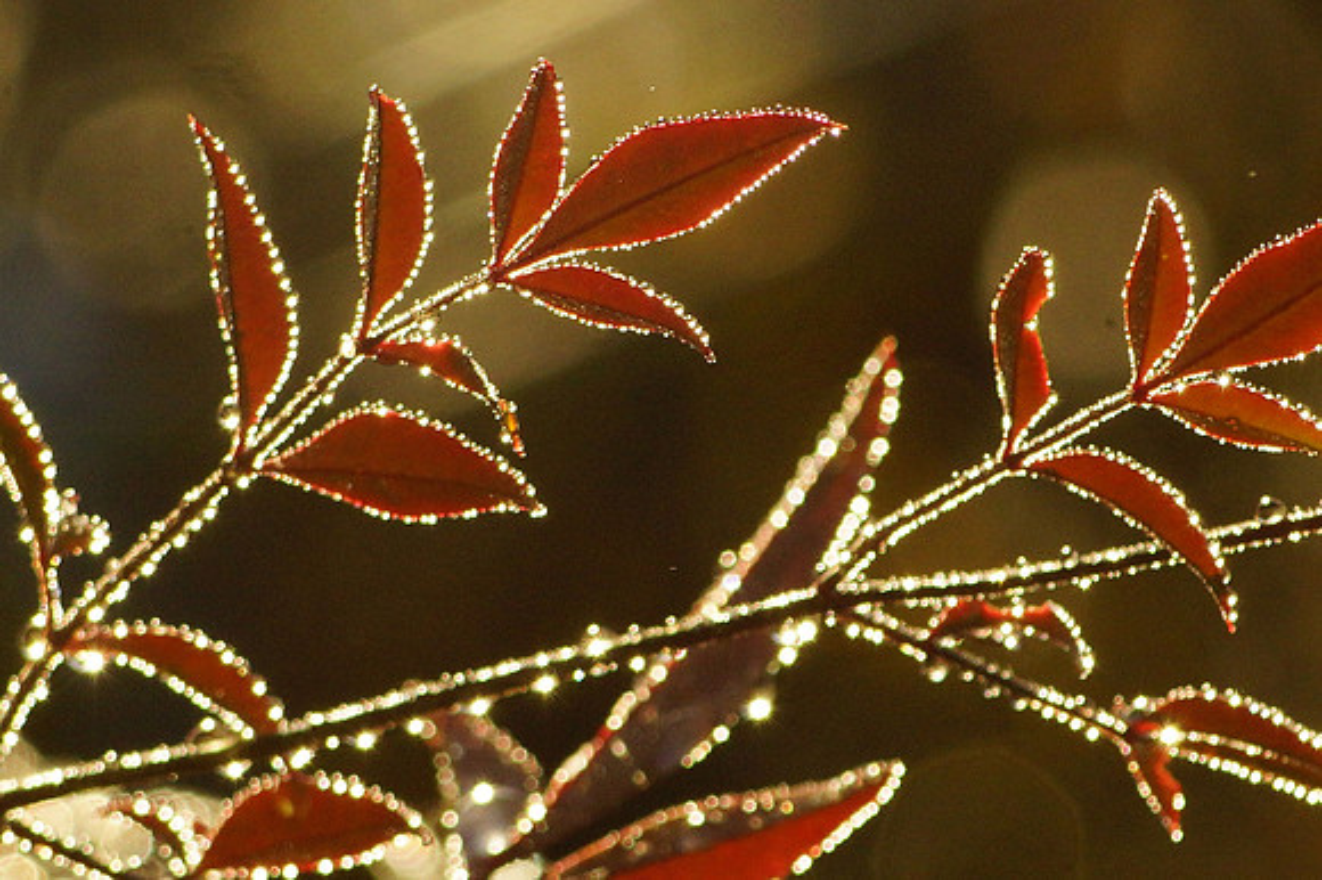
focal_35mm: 450
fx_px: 16515
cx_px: 661
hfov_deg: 4.6
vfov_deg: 3.1
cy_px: 440
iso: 800
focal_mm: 150
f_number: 9
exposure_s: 1/800
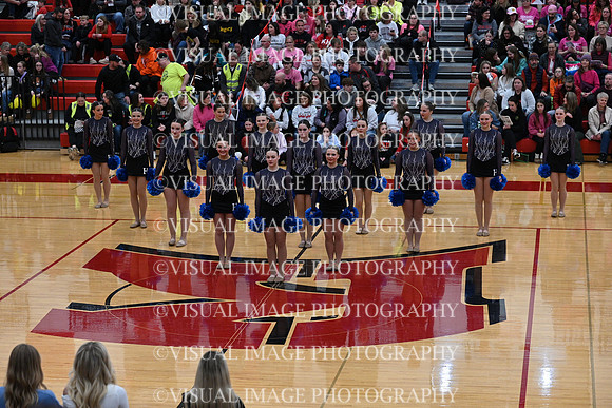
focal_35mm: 92
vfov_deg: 14.9
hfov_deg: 22.1
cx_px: 306
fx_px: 1564
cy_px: 204
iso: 4000
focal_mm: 92
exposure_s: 1/400
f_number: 4
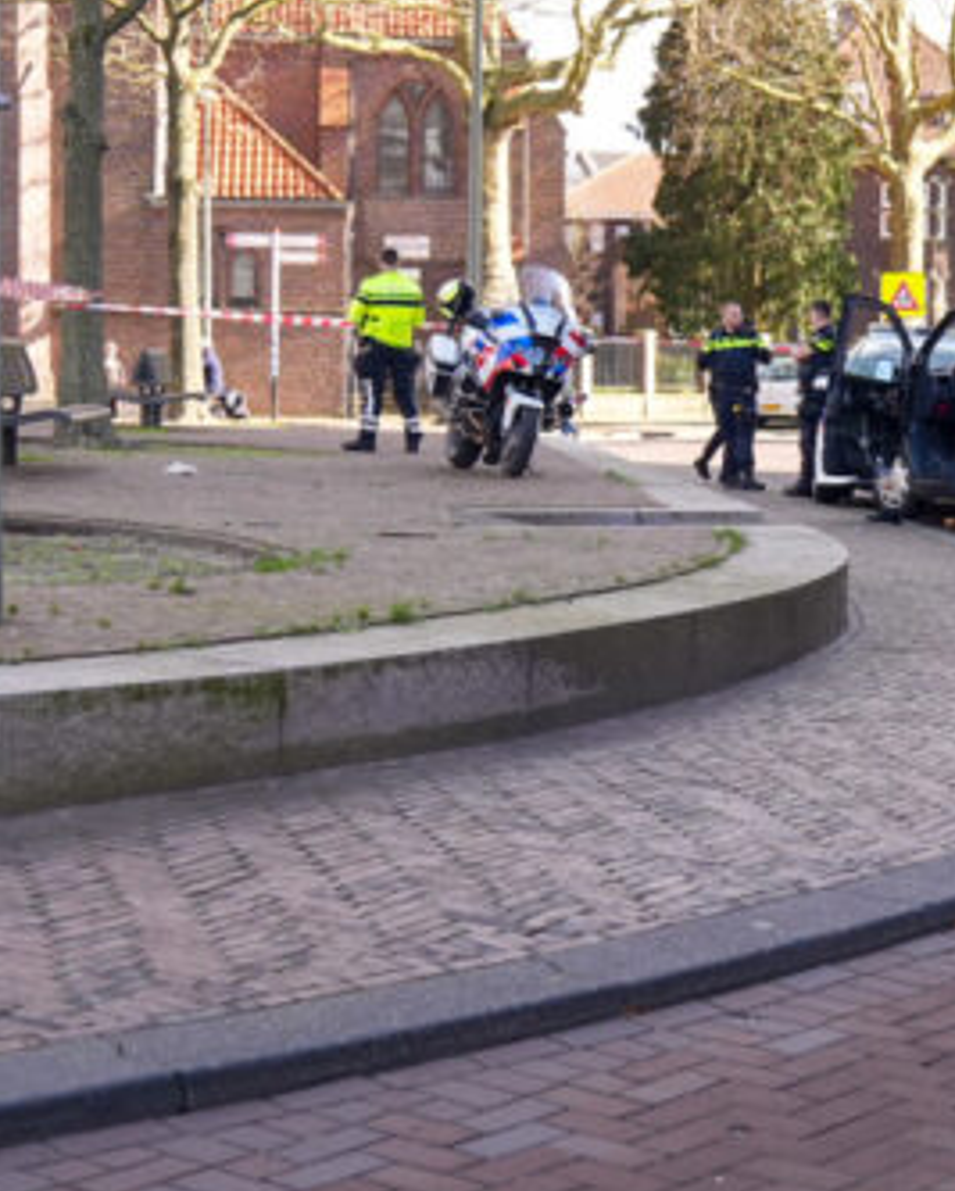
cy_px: 497
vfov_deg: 26.7
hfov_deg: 20.8
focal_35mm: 71
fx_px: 2505
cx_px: 962
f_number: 2.8
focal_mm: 24
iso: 250
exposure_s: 1/500
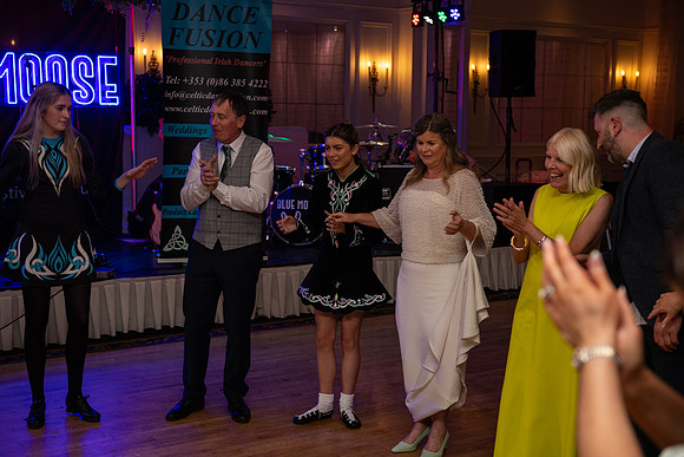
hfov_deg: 36.2
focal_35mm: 55
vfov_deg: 24.6
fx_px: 1045
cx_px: 342
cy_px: 228
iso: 500
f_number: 3.5
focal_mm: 55
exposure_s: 1/160
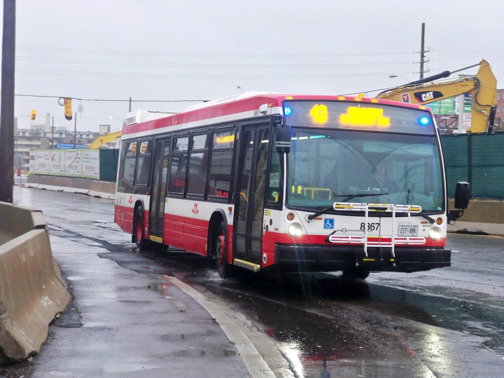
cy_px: 189
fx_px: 990
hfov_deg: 28.6
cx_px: 252
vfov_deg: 21.6
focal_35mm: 68
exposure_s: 1/80
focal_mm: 12.1
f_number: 4.5
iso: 320
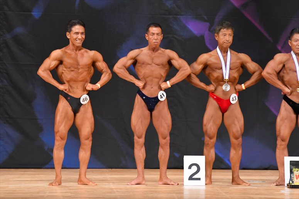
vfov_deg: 4.8
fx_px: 2366
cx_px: 150
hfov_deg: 7.2
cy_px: 100
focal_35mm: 285
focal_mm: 190
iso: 6400
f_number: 5.6
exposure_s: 1/400
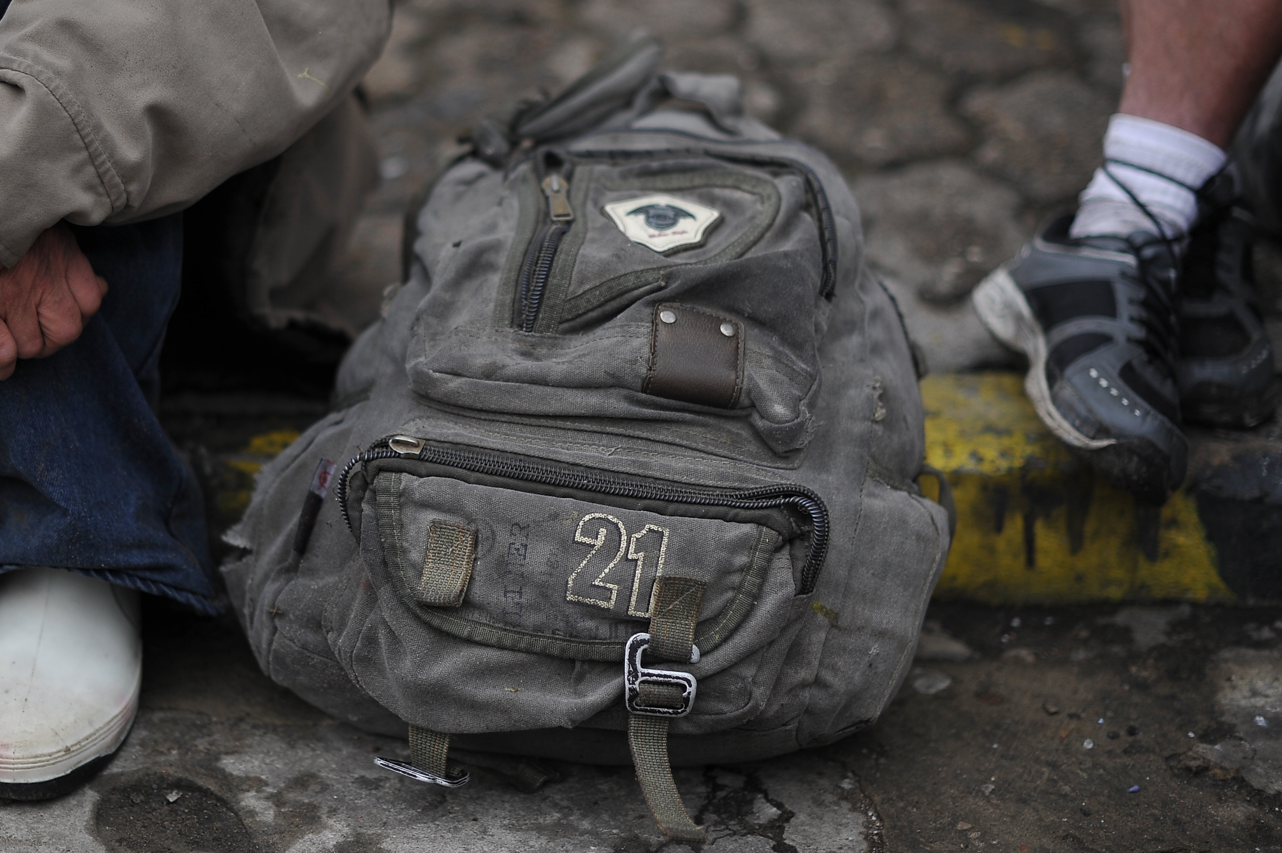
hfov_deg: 27.6
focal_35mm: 73
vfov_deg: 18.6
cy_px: 281
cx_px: 448
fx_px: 2598
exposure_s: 1/1600
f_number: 1.8
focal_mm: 50
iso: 400
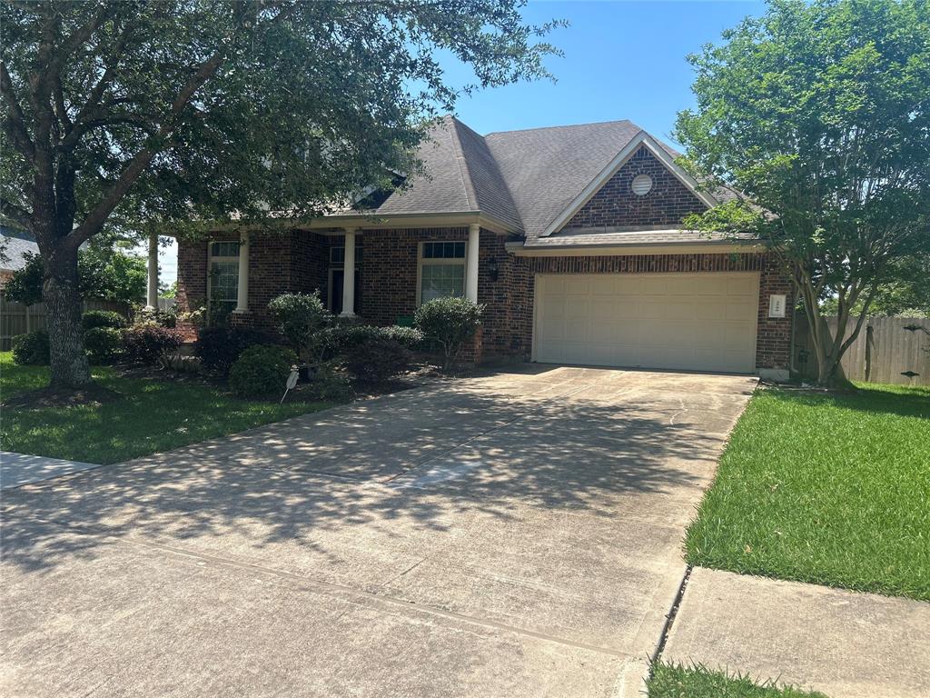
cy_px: 349
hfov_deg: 67.3
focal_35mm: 26
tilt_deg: -1.6
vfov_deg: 53.1
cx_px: 465
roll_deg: -1.7
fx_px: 699
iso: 50
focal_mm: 5.7
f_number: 1.5
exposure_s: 1/2762
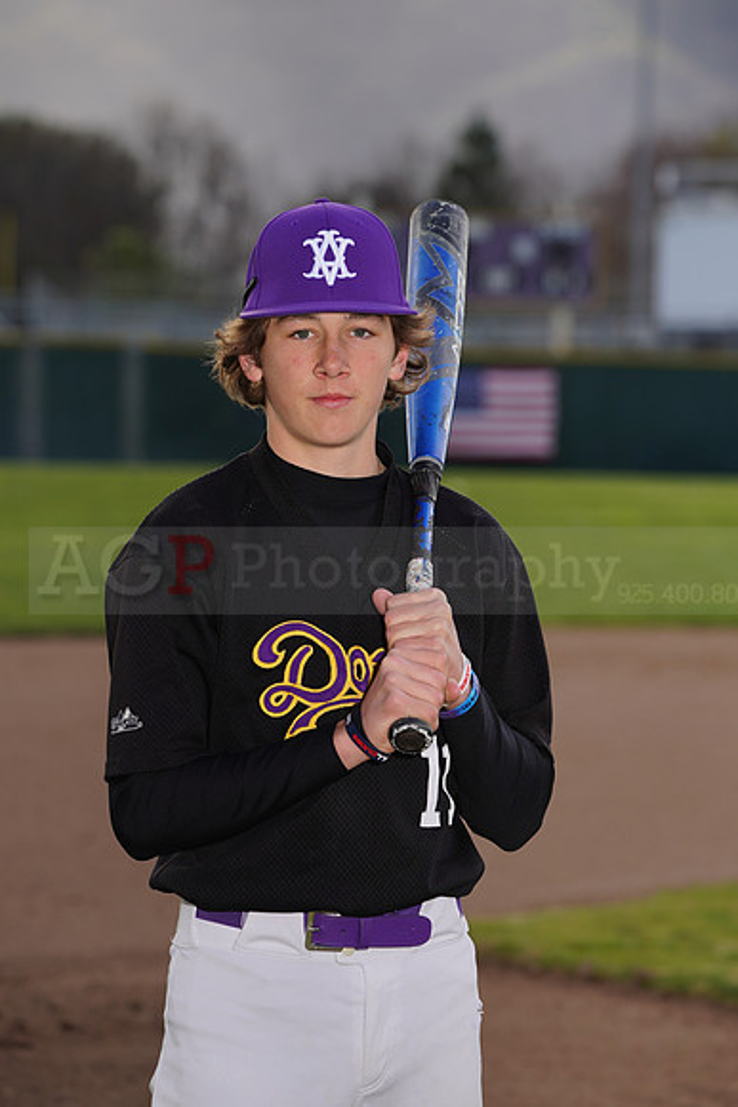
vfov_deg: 10.0
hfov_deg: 6.7
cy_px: 554
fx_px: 6330
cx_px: 369
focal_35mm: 206
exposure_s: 1/200
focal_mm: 206
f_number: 8
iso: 100
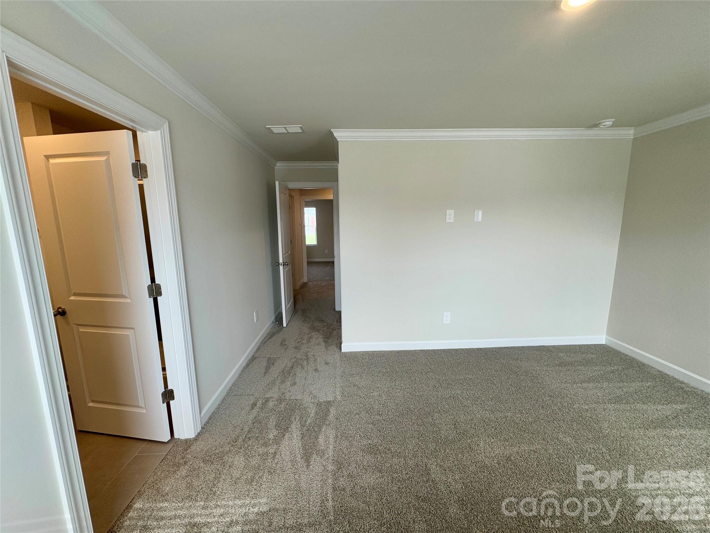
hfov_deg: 102.1
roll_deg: +0.4
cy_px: 266
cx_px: 355
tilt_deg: -8.9
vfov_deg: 85.7
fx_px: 287
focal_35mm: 14
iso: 64
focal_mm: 2.22
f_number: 2.2
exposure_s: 1/120
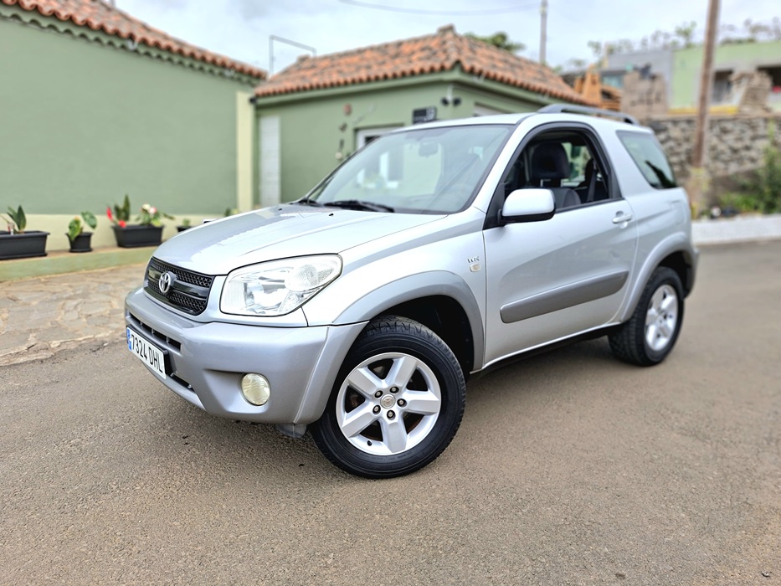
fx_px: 519
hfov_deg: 73.9
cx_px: 390
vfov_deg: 58.9
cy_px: 293
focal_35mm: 23
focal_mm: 5.54
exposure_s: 1/909
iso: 50
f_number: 1.8
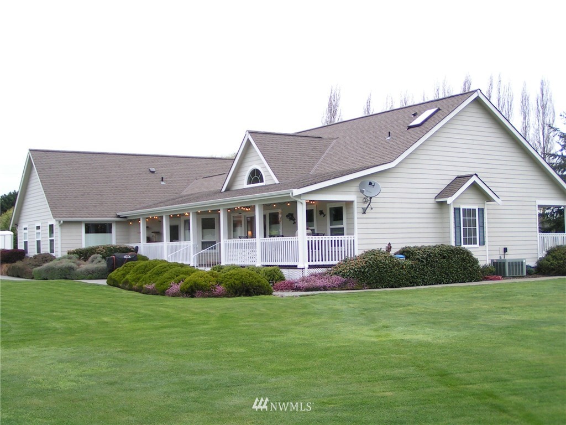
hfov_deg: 40.4
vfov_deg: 30.9
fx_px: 768
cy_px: 212
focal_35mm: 47
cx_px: 283
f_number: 2.8
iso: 50
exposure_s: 1/80
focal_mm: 7.3
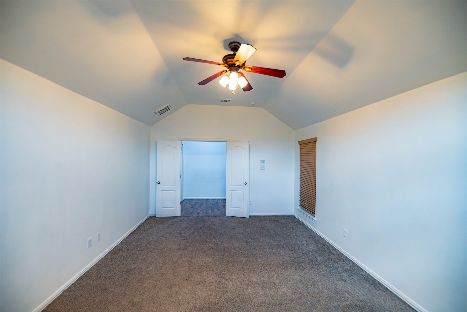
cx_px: 234
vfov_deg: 81.2
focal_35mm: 14
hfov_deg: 104.3
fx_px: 182
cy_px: 156
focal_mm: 14
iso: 1600
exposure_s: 1/200
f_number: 2.8
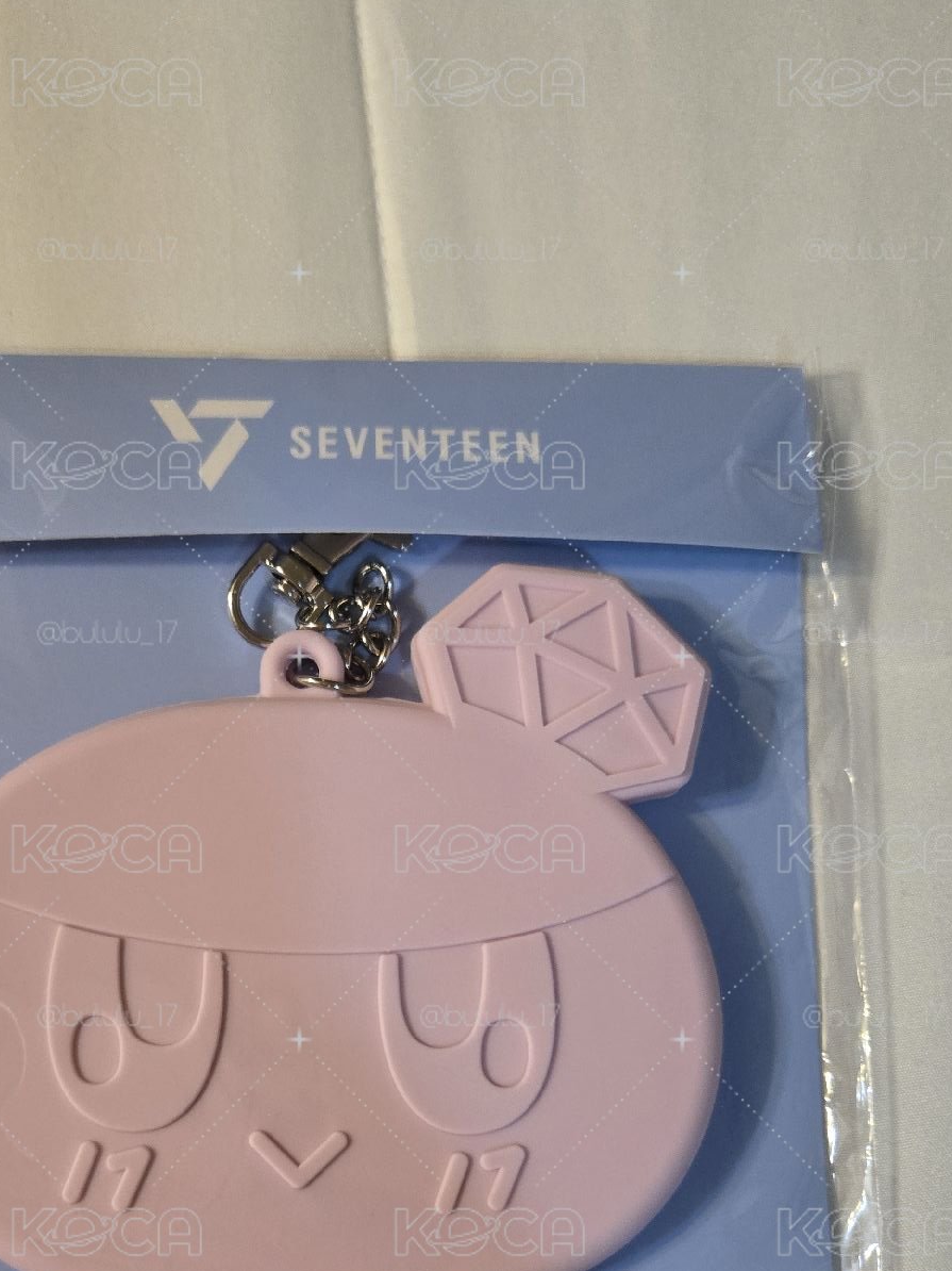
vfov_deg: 48.7
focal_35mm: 37
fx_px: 1357
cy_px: 911
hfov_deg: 38.1
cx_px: 299
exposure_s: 1/120
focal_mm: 5.4
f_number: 1.8
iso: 500
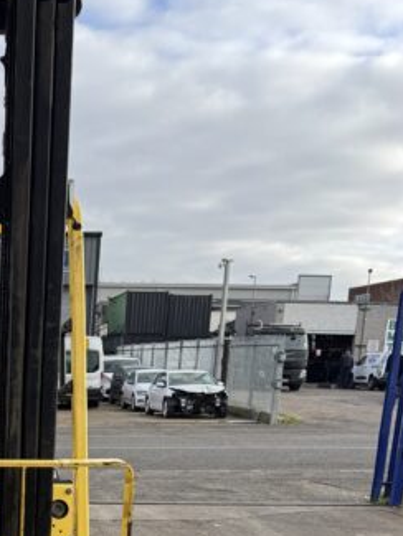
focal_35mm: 59
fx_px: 915
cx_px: -76
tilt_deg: -11.5
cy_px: 557
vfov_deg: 30.0
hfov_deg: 22.9
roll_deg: -1.4
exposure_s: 1/1767
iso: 80
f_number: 1.78
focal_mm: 6.76
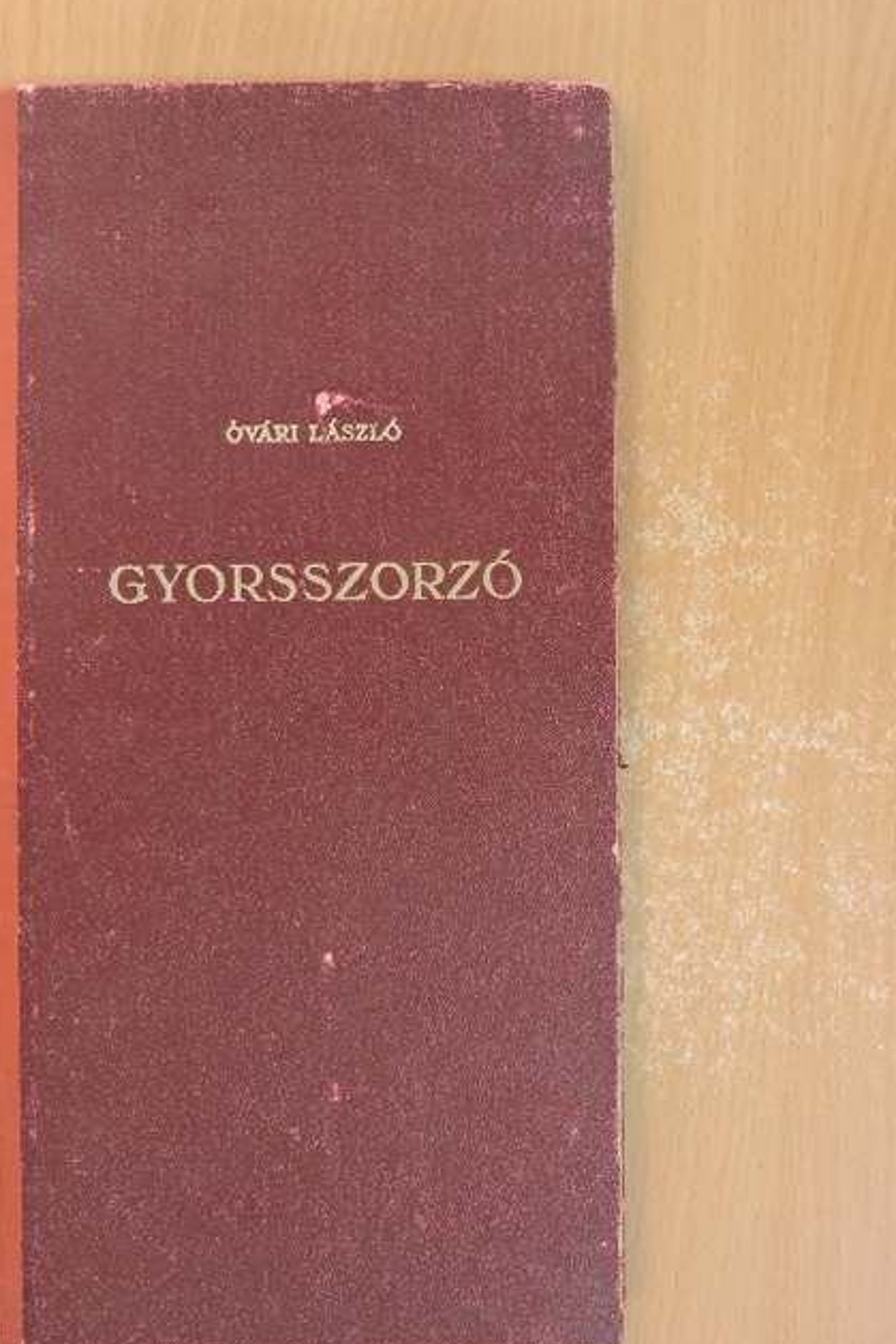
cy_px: 672
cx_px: 458
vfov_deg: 37.5
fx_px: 1977
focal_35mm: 53
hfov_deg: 25.5
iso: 400
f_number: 4
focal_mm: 9
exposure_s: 1/10
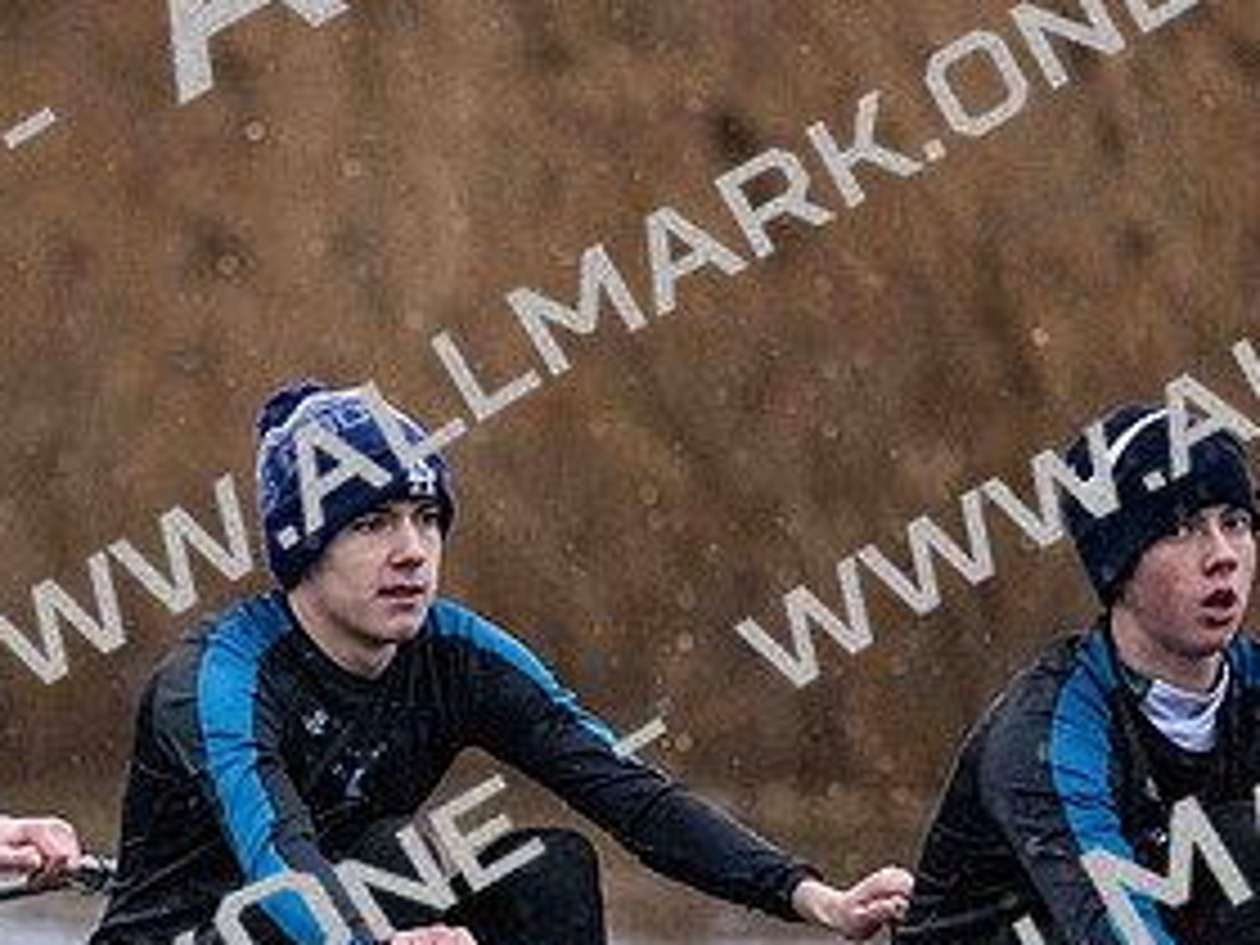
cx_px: 410
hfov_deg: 2.5
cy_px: 763
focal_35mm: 797
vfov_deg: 1.9
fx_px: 29010
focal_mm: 400
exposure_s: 1/1600
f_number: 4.5
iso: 11400
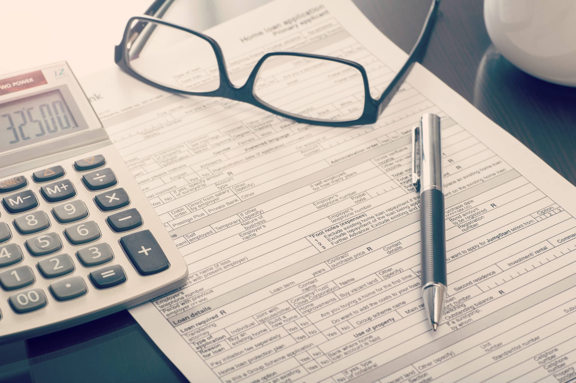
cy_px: 192
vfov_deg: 15.9
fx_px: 1375
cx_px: 288
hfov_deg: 23.7
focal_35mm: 86
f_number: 11
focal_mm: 86
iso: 100
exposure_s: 1/250
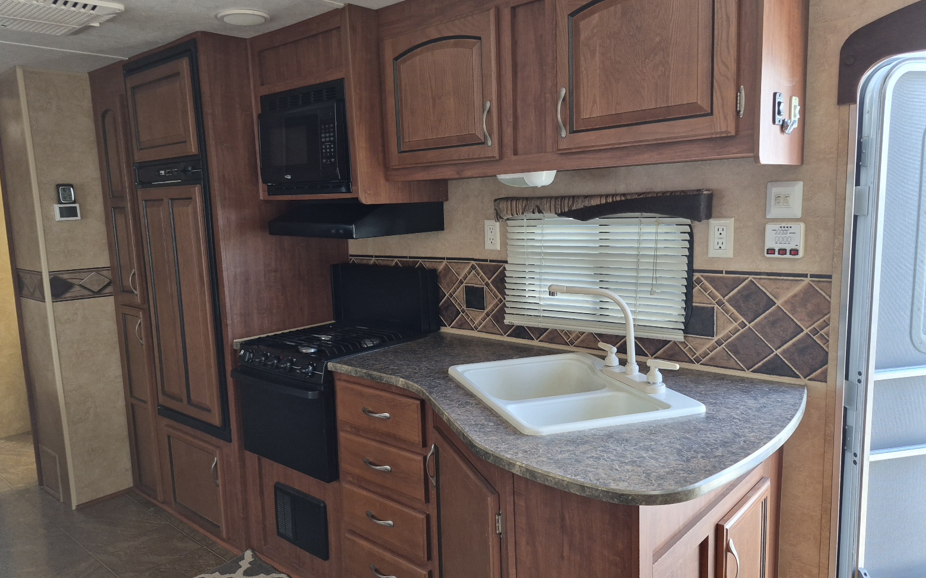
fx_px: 631
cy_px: 292
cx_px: 462
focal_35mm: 25
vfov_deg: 49.3
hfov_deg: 72.5
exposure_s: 1/120
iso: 200
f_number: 1.8
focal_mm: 5.4
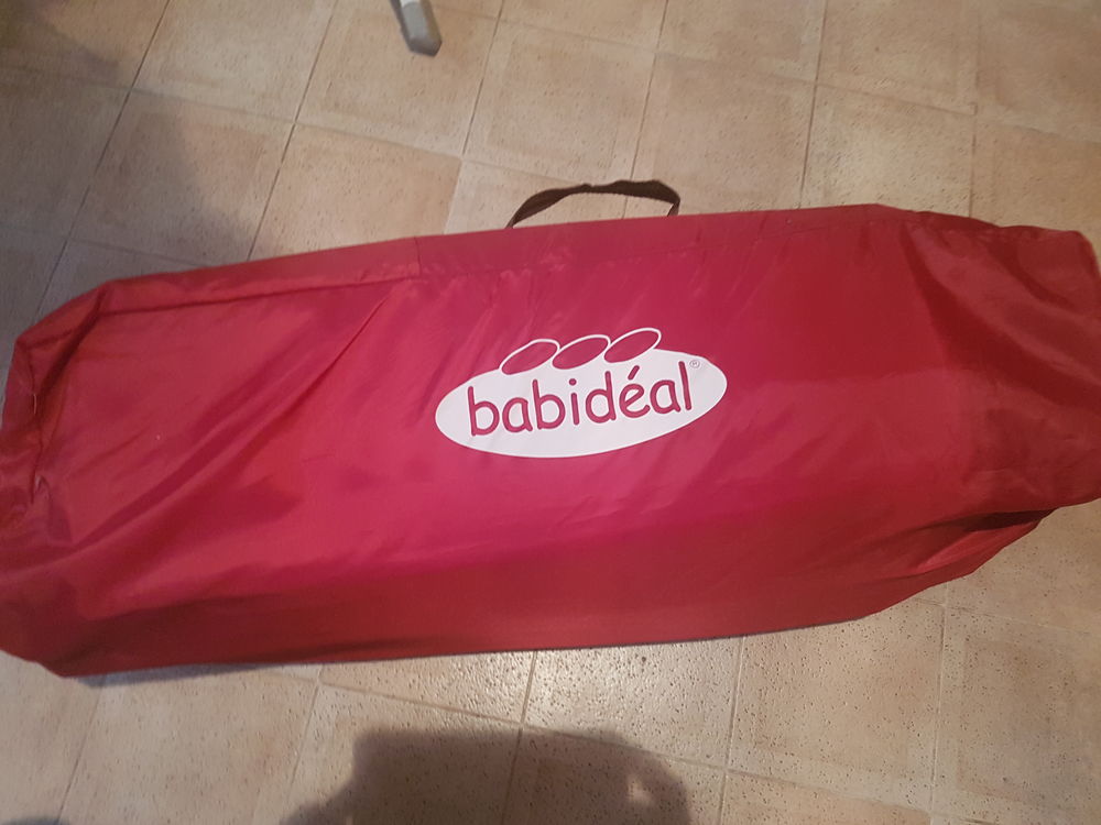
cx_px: 550
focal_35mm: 26
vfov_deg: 53.1
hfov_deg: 67.3
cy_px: 412
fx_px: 827
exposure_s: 1/13
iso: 250
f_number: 1.7
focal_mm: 4.2
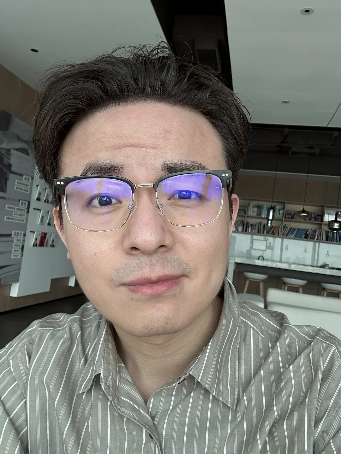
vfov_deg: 60.0
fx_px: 394
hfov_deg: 46.8
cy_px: 227
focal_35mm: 30
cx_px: 170
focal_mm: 2.69
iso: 20
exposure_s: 1/138
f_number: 1.9
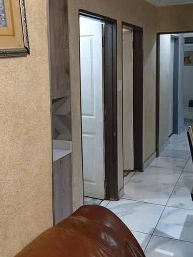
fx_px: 297
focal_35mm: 40
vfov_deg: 46.5
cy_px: 104
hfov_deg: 36.0
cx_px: 93
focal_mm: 3.96
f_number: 1.8
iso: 571
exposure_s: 1/25
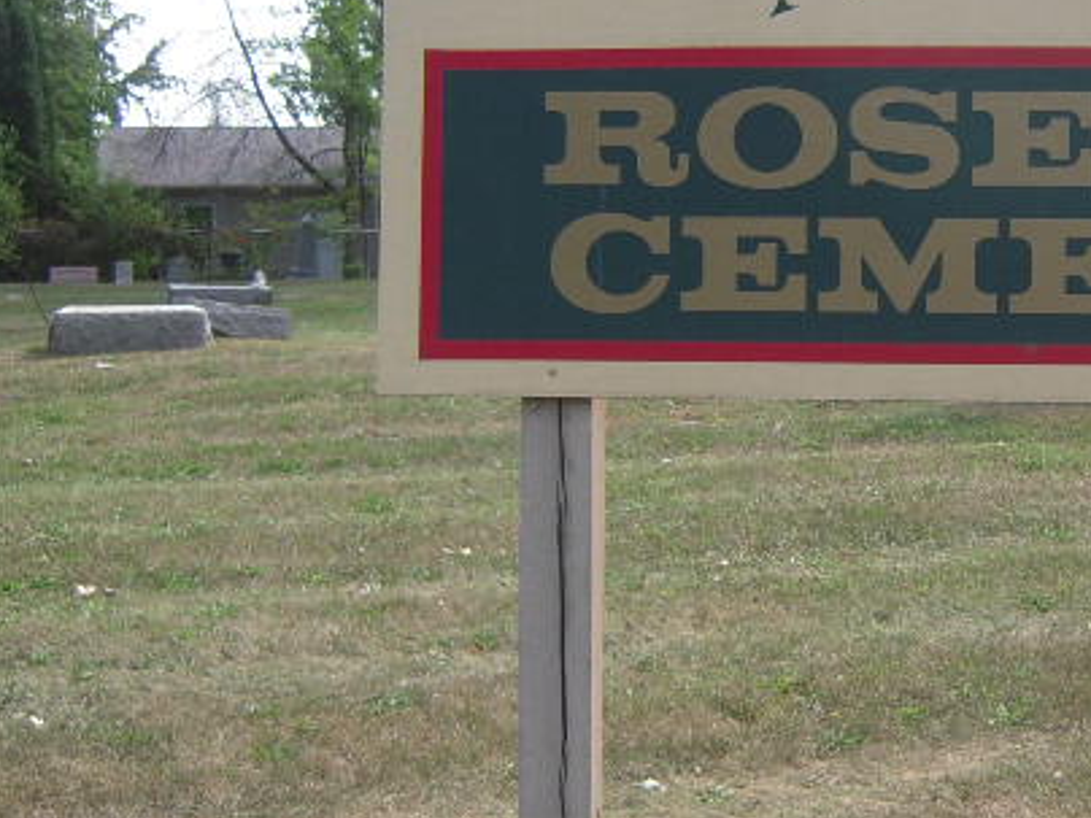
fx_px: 2238
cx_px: 1059
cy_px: 373
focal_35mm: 71
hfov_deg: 26.1
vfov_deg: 20.7
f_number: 2.7
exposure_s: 1/400
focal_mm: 5
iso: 100
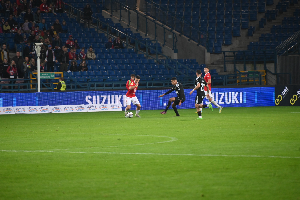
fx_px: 2500
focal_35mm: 300
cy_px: 100
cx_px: 150
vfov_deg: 4.6
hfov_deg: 6.9
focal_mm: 300
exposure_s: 1/1000
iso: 6400
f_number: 5.6
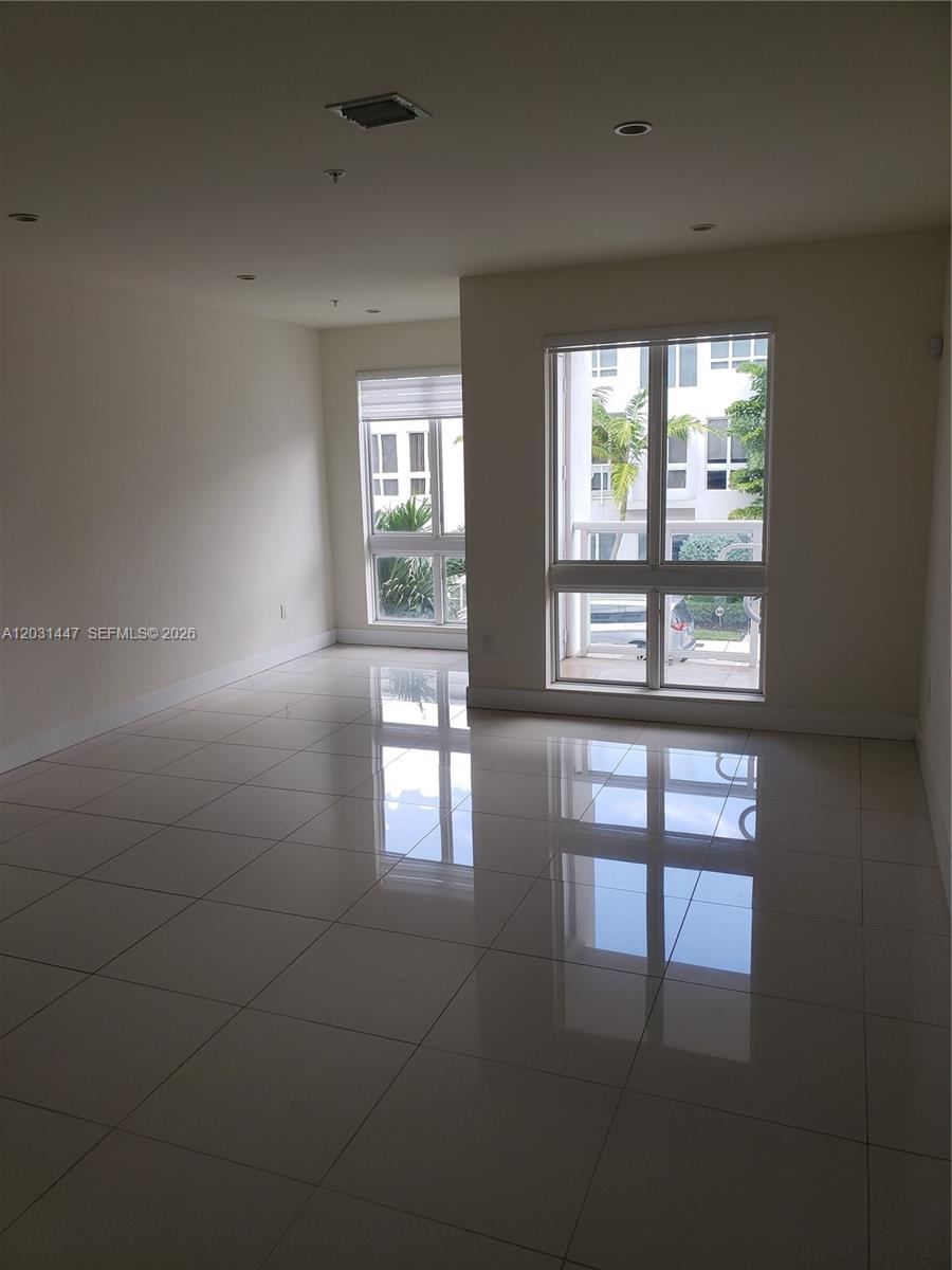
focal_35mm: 26
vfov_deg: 67.3
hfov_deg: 53.1
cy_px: 635
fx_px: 953
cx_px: 476
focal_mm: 4.3
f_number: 2.4
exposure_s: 1/100
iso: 64
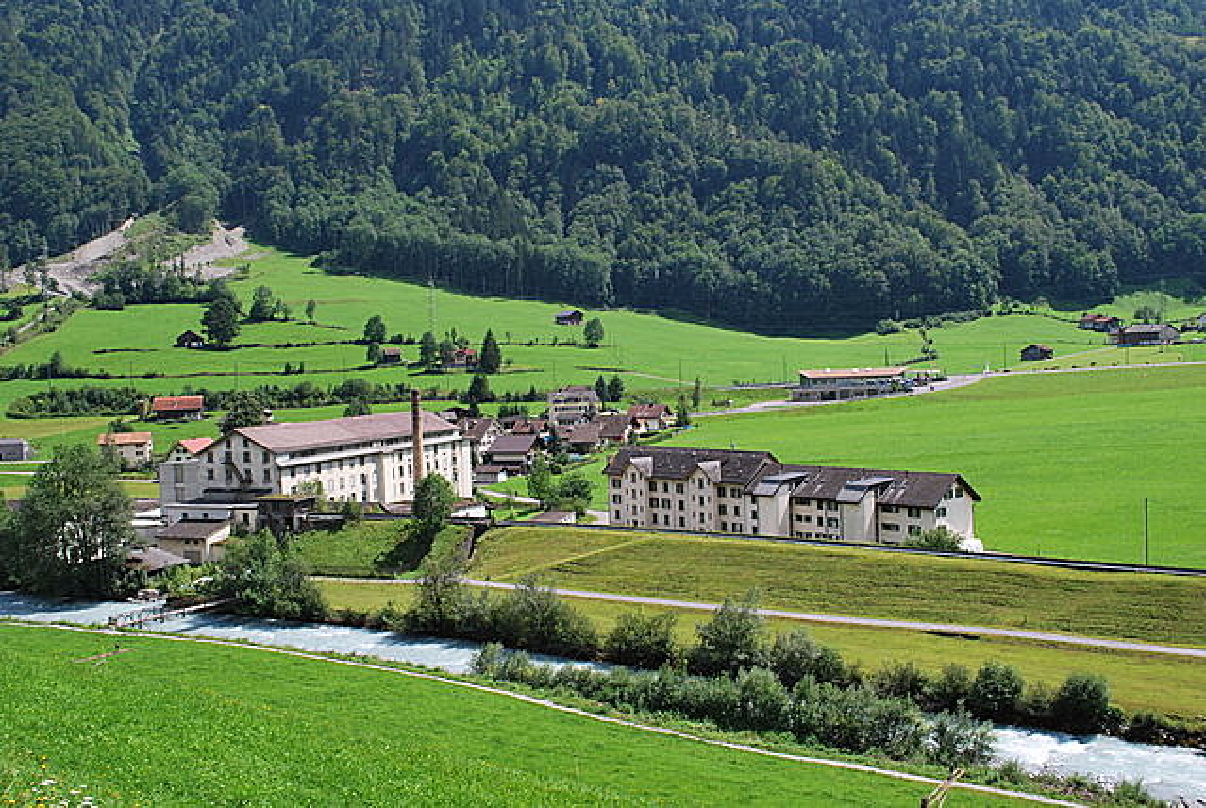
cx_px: 603
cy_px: 404
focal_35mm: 36
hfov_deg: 53.1
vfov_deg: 37.0
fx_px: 1208
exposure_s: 1/200
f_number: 7.1
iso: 100
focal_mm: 24
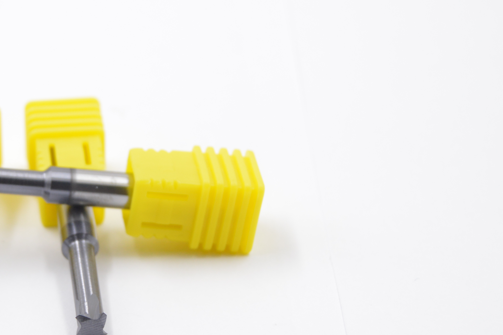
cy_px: 234
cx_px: 51
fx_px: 2053
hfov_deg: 13.8
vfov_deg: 9.3
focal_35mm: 147
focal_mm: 45
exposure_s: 1/100
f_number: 6.3
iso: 400
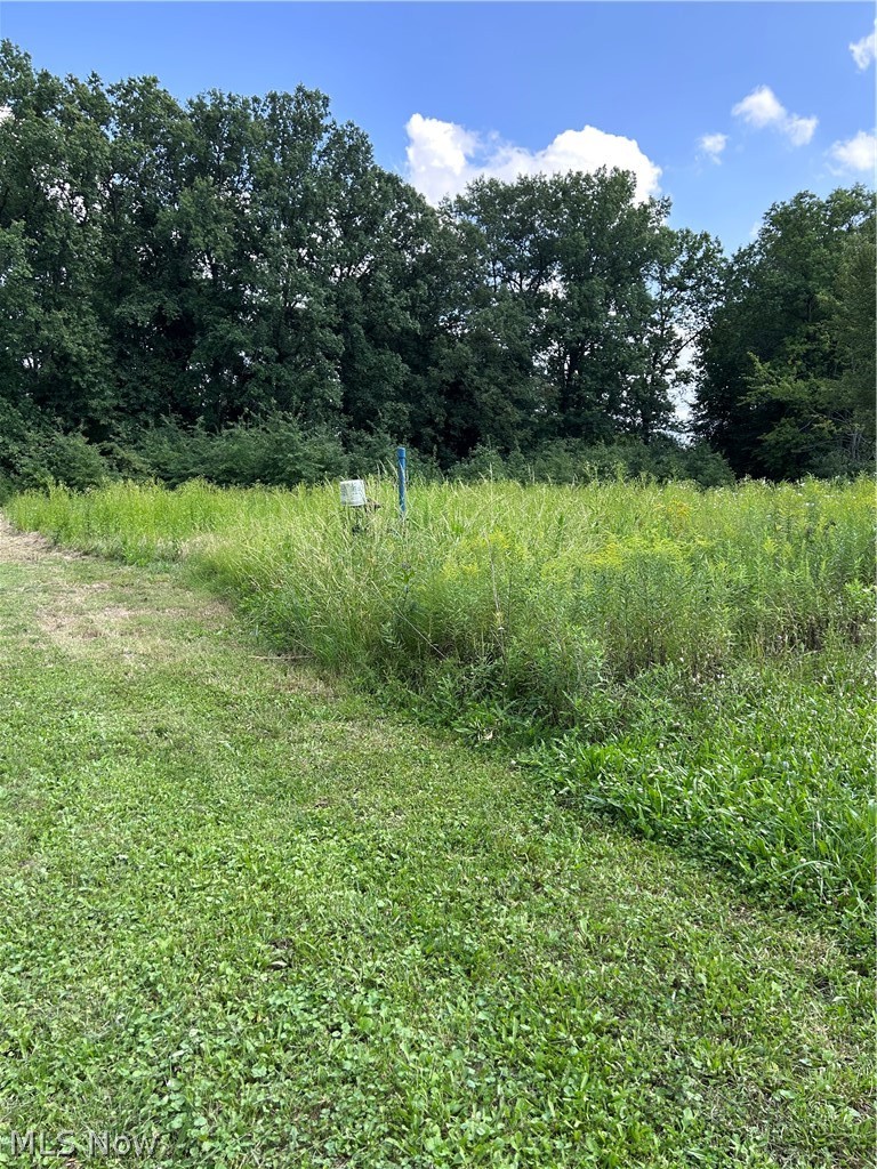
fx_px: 878
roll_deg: -0.7
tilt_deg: -6.8
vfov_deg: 67.3
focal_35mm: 26
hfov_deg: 53.1
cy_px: 584
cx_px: 438
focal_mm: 5.7
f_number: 1.5
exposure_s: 1/887
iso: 50
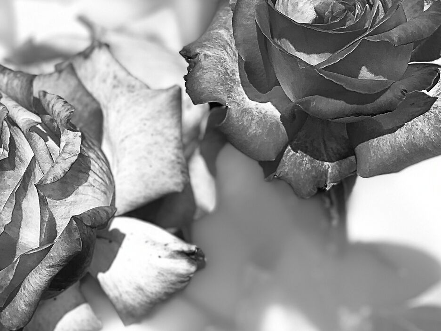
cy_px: 185
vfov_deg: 11.2
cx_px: 157
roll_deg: -3.4
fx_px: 1695
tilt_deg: -44.0
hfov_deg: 14.8
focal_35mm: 133
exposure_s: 1/2519
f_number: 2.4
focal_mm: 6
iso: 16
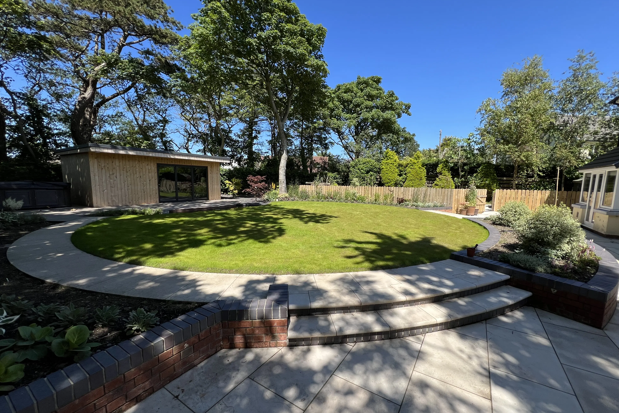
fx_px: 241
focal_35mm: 14
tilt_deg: -6.2
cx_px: 319
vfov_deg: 81.2
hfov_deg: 104.2
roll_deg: -1.1
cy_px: 213
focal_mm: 1.57
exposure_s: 1/1033
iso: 32
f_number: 1.8
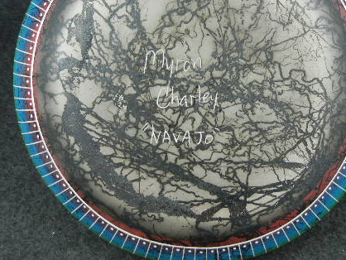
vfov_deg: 27.9
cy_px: 85
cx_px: 195
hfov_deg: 36.7
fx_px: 520
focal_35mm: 52
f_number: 3.6
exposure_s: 1/21.1
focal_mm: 6.2
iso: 400
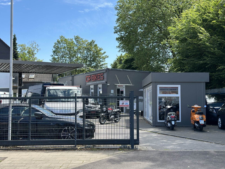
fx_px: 312
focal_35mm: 48
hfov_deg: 39.7
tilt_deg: +2.1
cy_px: 84
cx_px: 112
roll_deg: +0.0
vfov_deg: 30.3
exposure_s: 1/2114
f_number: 1.78
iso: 80
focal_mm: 6.86
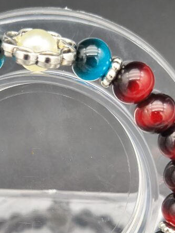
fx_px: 391
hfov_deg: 24.8
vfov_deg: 32.5
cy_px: 180
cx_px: 33
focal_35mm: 58
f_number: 1.7
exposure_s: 1/60
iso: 758
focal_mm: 4.68
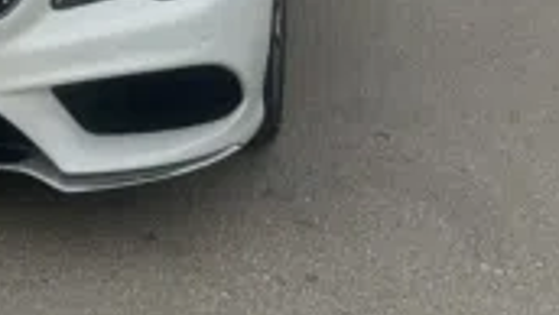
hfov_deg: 24.8
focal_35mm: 81
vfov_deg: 13.1
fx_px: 1201
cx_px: -20
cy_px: -297
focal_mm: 6.86
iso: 80
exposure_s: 1/1131
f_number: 1.78
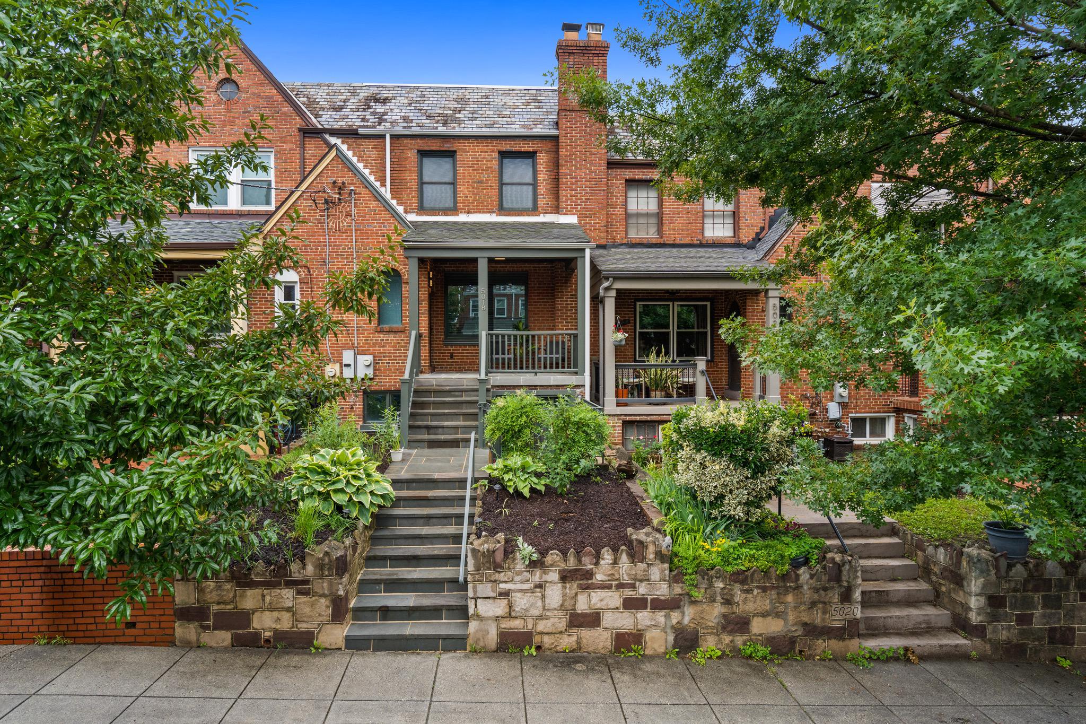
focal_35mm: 20
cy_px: 362
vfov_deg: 61.9
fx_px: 603
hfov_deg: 84.0
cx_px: 543
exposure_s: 1/125
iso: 400
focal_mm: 20
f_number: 11
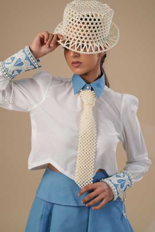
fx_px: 323
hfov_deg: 27.0
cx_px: 78
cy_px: 116
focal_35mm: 50
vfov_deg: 39.6
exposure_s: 1/125
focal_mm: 50
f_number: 2.8
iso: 125
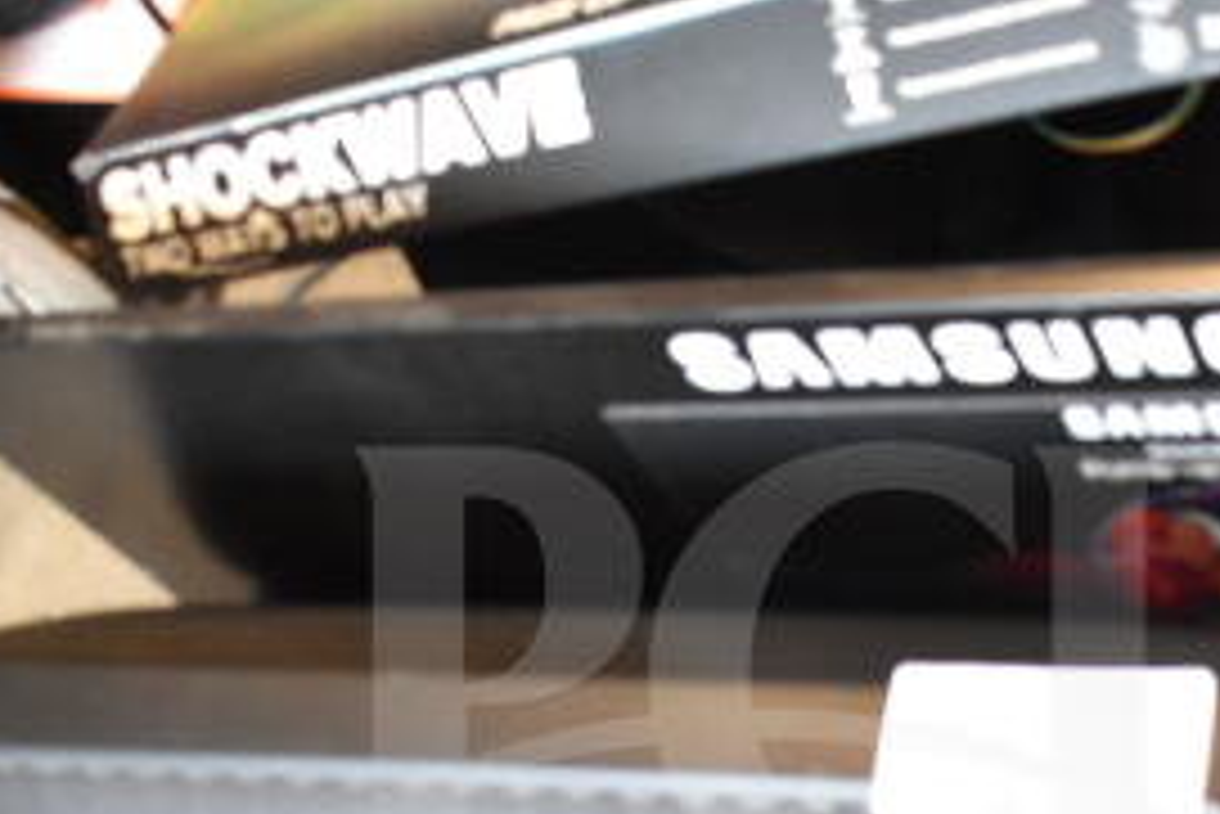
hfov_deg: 25.0
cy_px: 803
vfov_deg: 16.5
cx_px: 756
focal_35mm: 81
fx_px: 2746
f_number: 3.8
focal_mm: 24
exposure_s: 1/60
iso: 1600
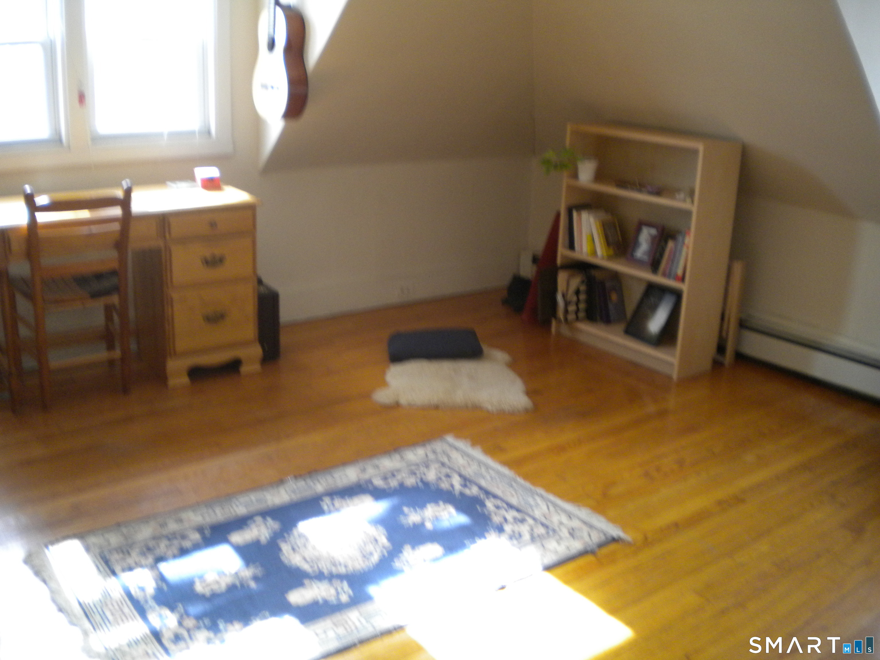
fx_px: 890
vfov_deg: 40.7
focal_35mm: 35
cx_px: 440
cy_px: 330
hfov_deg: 52.6
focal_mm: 6.3
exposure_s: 1/72.5
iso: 258
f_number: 3.1
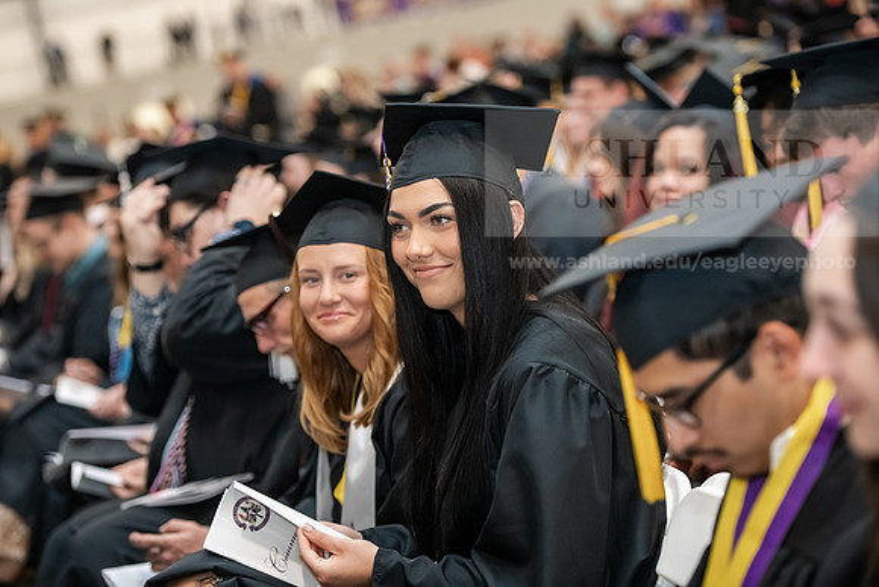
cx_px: 440
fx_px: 2491
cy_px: 294
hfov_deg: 20.0
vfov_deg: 13.4
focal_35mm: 102
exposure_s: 1/200
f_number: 3.2
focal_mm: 102
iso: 3200
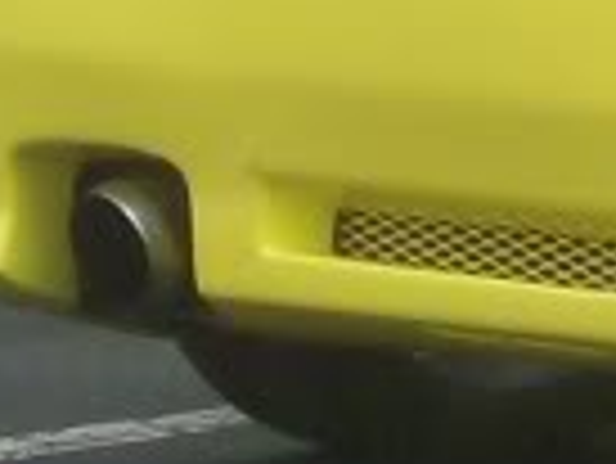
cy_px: -624
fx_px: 7427
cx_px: 1598
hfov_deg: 4.6
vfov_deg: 3.5
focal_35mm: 417
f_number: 6
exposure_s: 1/242
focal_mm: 9.4
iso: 80
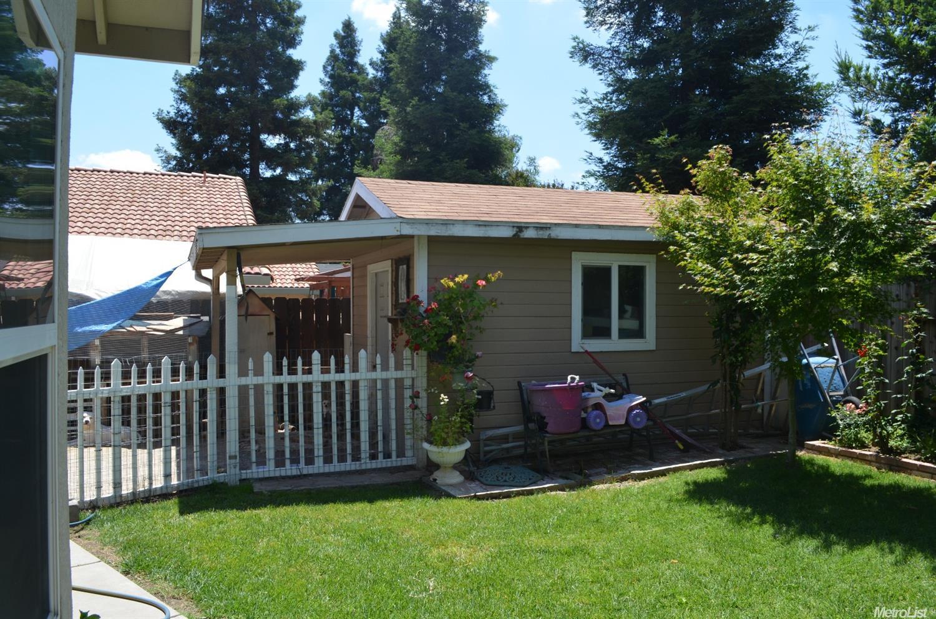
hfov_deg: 67.5
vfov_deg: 47.7
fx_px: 700
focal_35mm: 27
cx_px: 468
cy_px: 310
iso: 200
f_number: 8
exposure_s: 1/250
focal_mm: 18
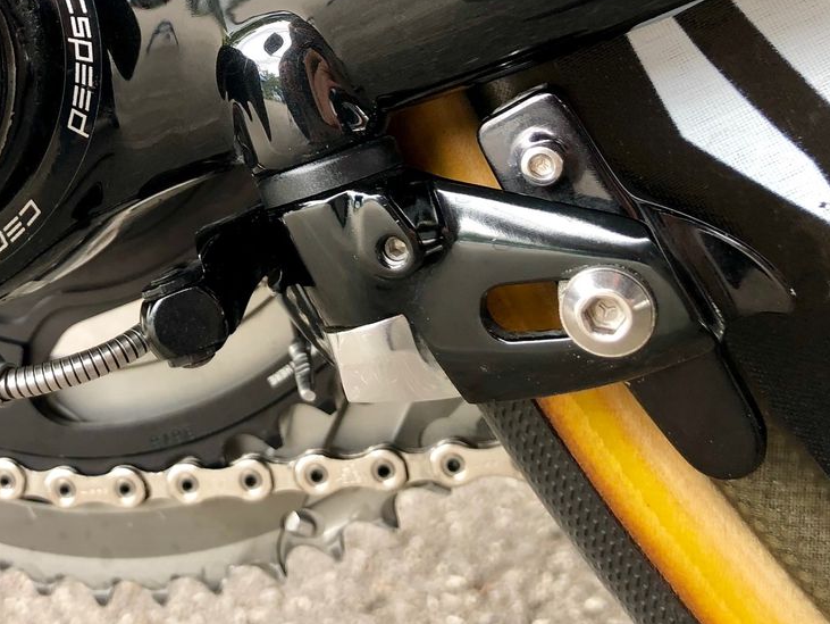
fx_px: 1175
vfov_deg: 28.7
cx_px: 160
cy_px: 81
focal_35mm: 49
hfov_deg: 37.4
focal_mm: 3.99
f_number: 1.8
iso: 25
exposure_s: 1/45
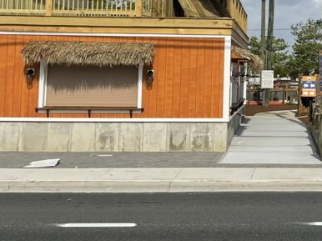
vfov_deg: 18.8
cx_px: 333
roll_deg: -0.3
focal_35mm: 77
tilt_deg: +4.7
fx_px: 716
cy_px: 20
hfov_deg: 24.1
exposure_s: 1/2959
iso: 16
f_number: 1.8
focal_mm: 3
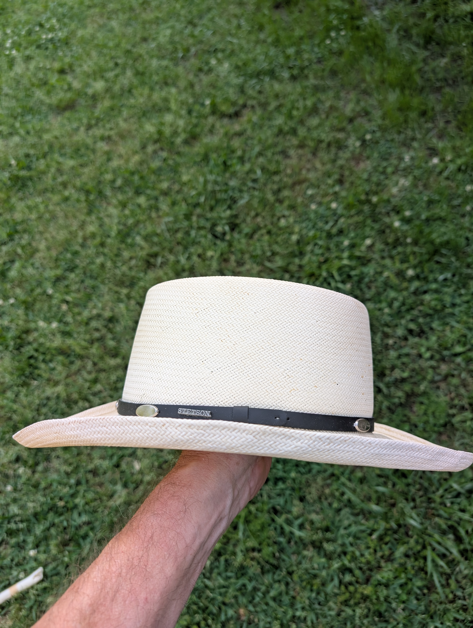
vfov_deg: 71.5
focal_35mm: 24
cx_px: 236
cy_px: 314
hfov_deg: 56.9
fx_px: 436
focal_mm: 6.9
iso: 22
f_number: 1.68
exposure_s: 1/89.1
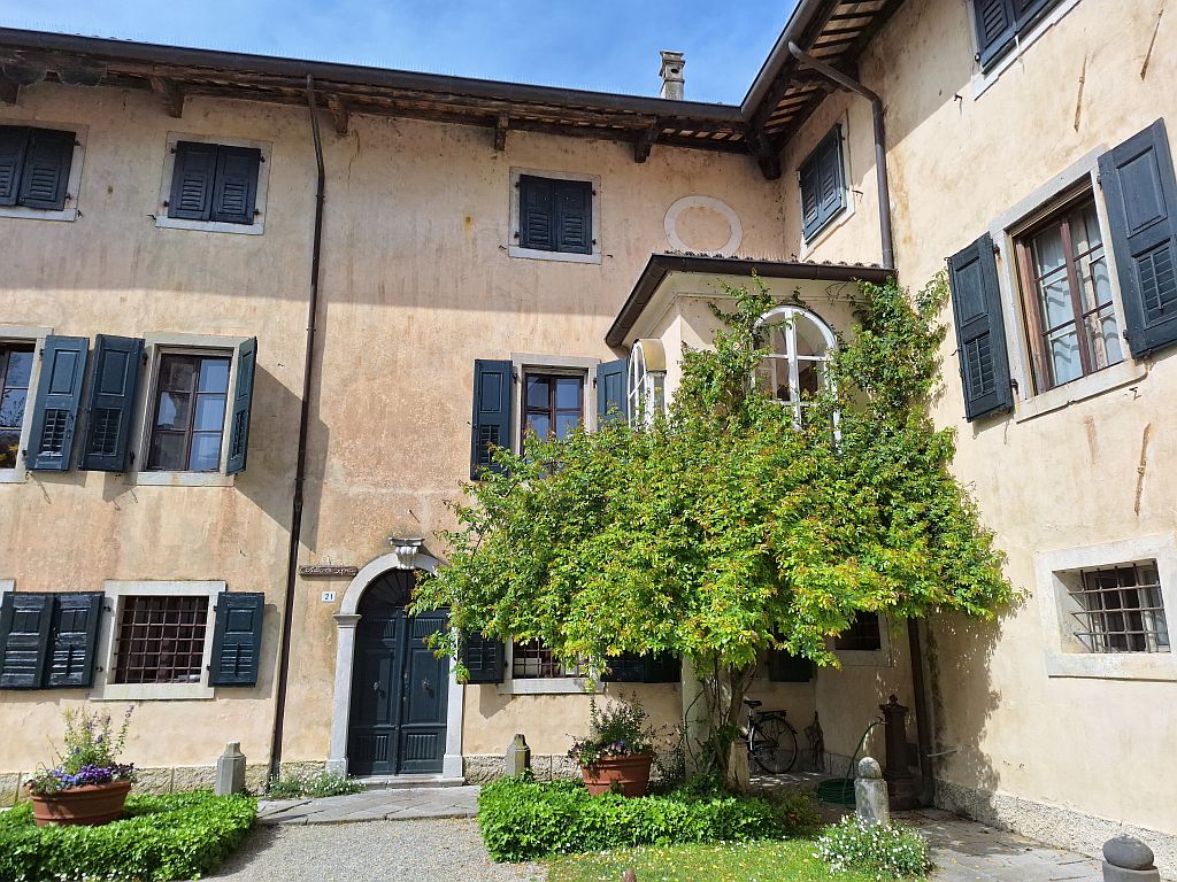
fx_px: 782
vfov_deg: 58.9
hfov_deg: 73.9
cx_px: 588
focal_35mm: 23
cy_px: 441
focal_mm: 5.54
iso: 40
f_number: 1.8
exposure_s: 1/2188
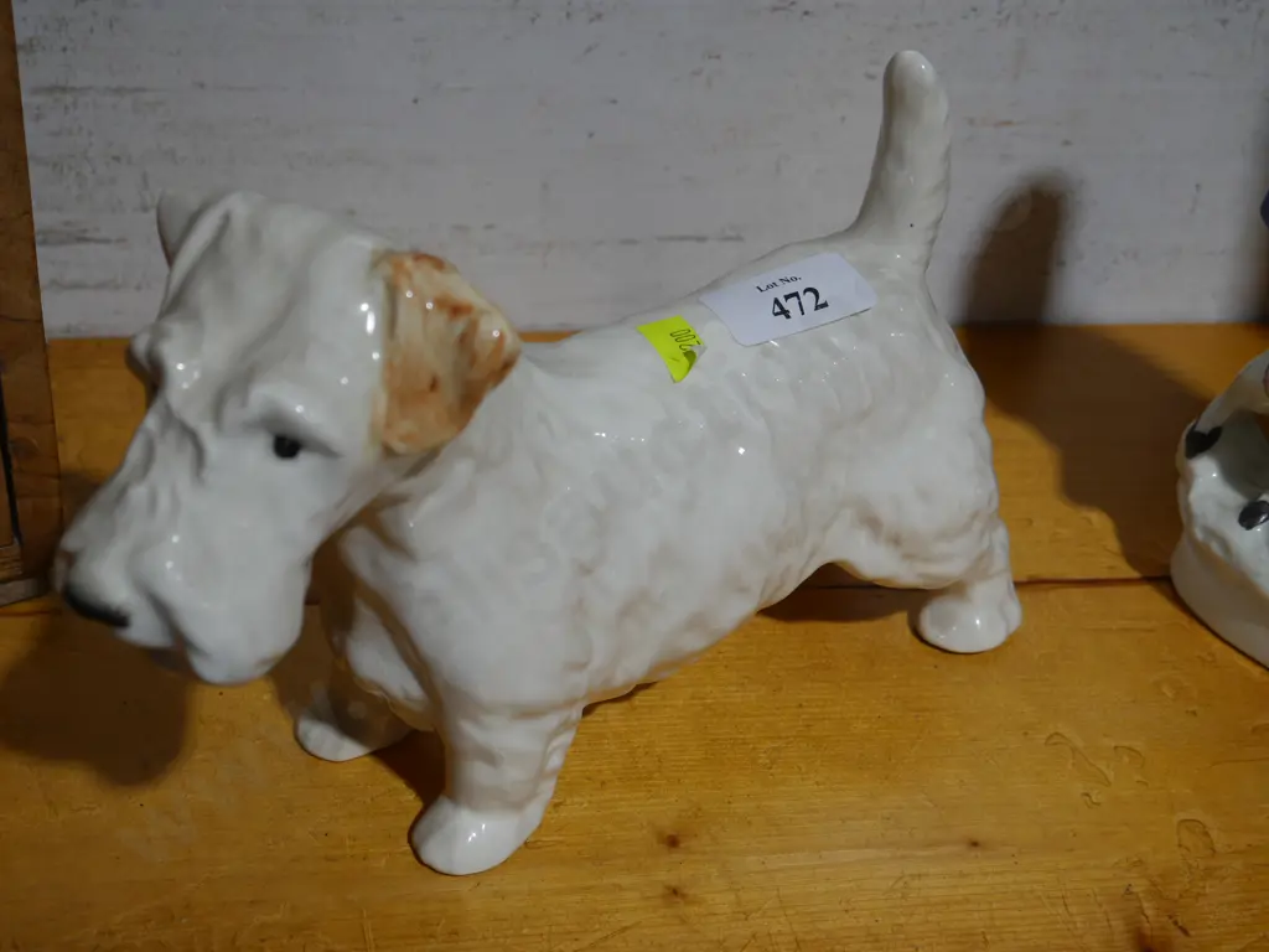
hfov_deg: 36.8
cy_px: 476
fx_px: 1906
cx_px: 634
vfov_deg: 28.0
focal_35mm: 52
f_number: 5.3
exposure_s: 1/60
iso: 250
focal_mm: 26
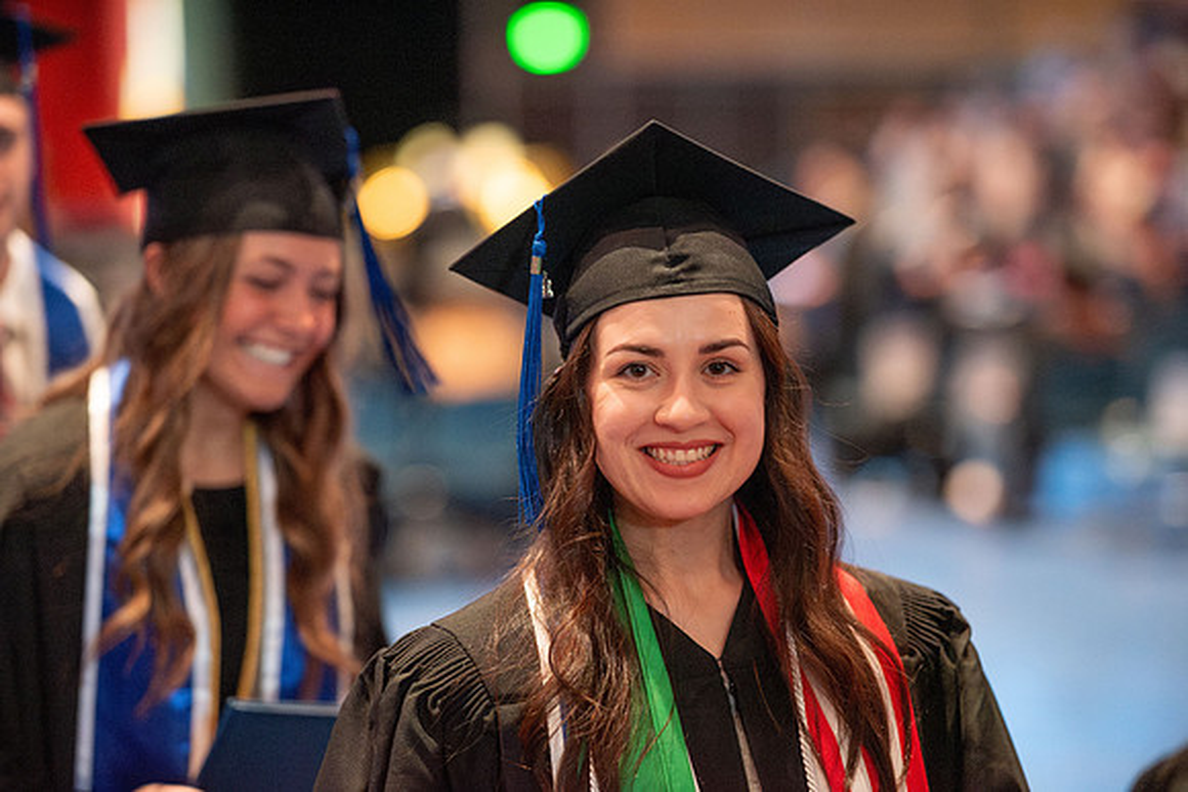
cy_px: 396
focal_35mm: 105
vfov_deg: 13.0
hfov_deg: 19.5
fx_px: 3466
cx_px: 594
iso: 2000
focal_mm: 105
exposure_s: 1/160
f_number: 2
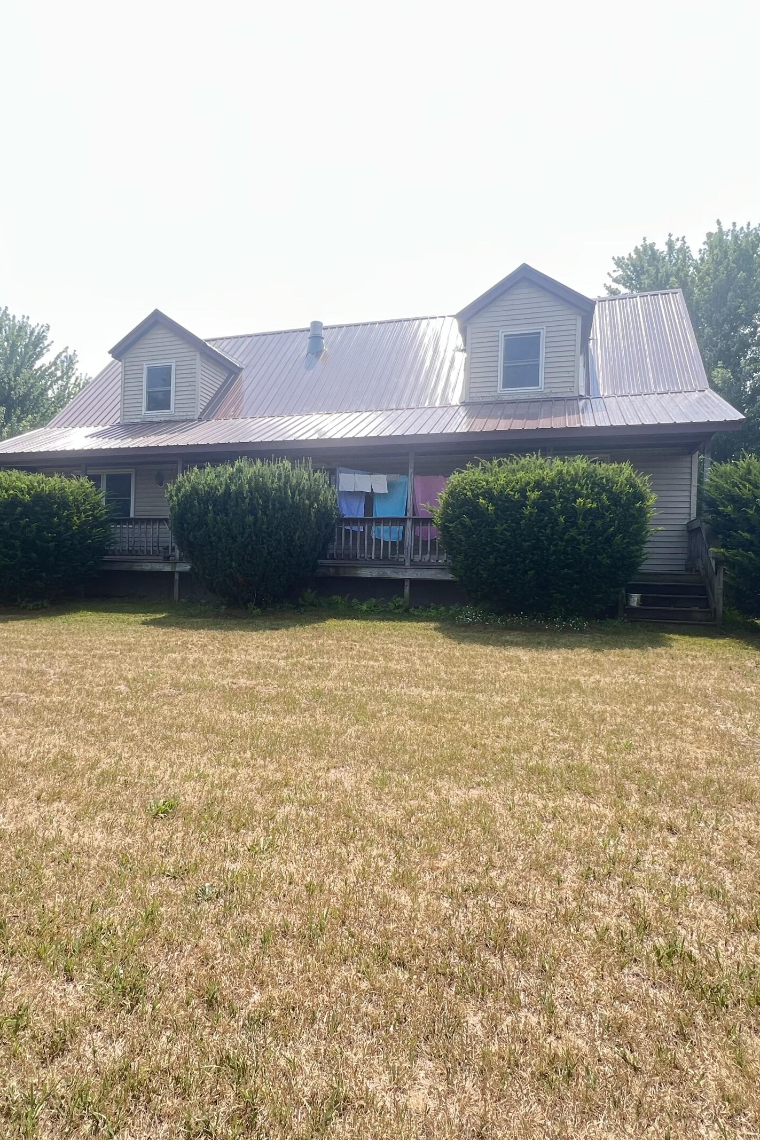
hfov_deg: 64.4
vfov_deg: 86.9
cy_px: 576
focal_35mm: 19
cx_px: 338
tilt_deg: -0.3
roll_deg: -0.7
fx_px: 602
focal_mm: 1.57
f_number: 1.8
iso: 32
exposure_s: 1/281
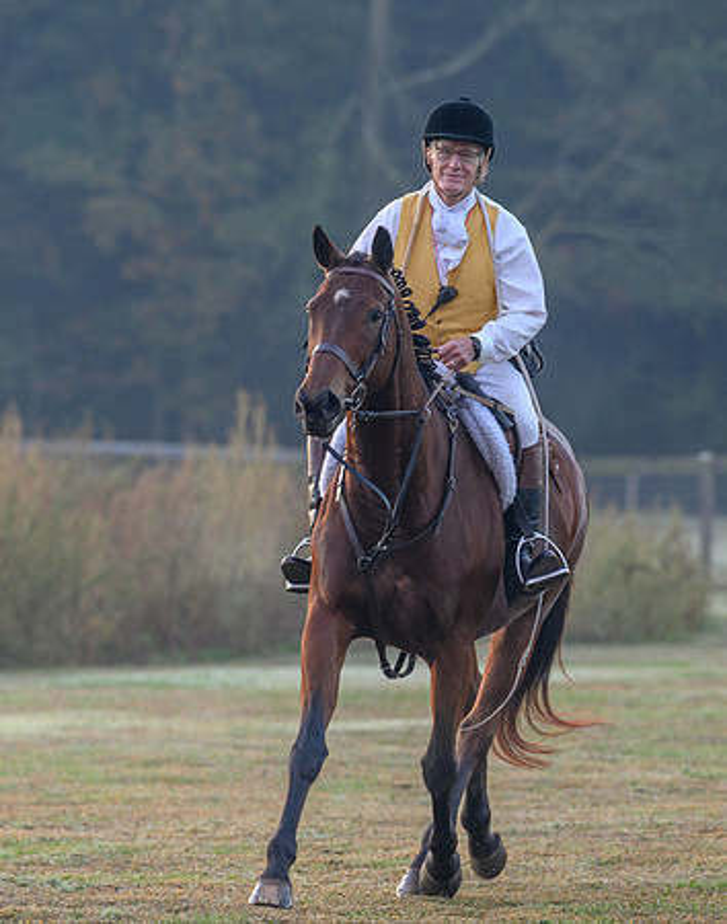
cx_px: 312
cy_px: 388
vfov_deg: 5.9
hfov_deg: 4.7
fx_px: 8944
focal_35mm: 329
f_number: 4
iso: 800
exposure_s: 1/250
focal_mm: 200
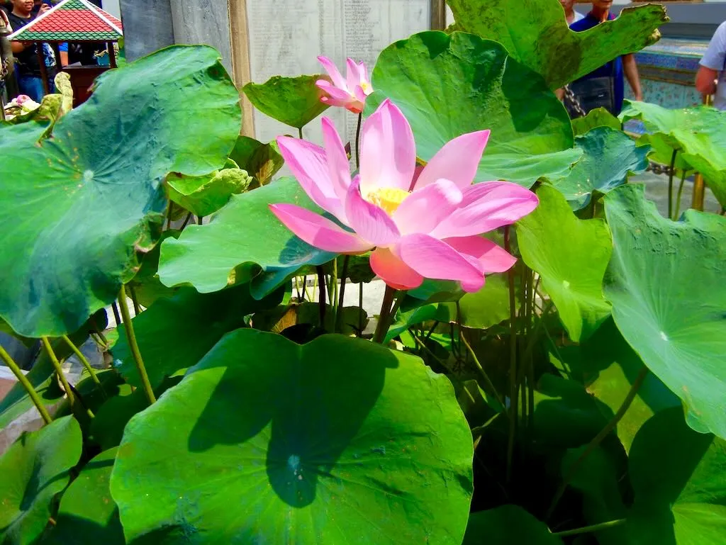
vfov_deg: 46.8
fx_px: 629
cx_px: 363
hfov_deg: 59.9
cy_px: 272
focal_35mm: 30
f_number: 7
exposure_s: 1/365
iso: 160
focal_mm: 5.4
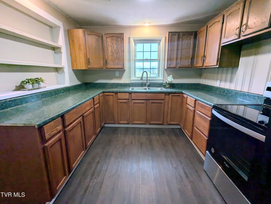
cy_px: 102
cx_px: 136
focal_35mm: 16
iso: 47
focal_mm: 2.35
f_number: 2.2
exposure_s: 1/141
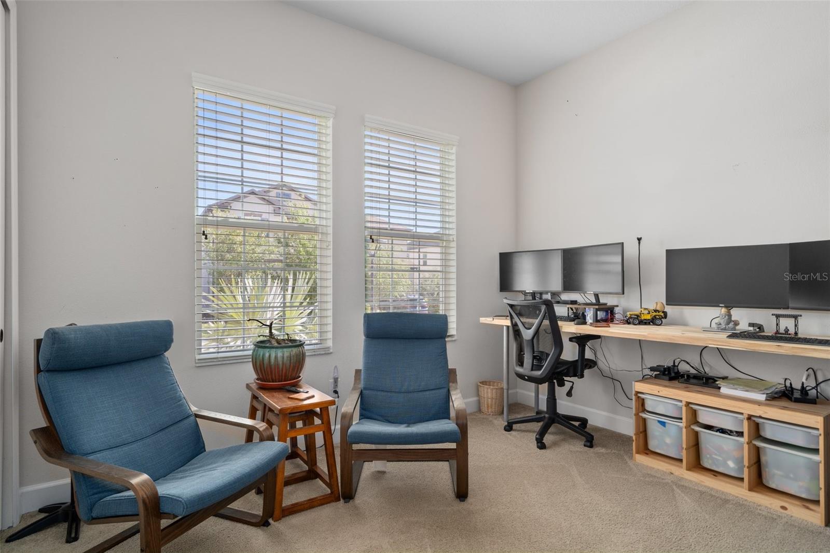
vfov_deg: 67.4
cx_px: 415
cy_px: 276
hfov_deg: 90.0
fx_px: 415
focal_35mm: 18
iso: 320
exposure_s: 1/6
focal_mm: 18
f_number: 8
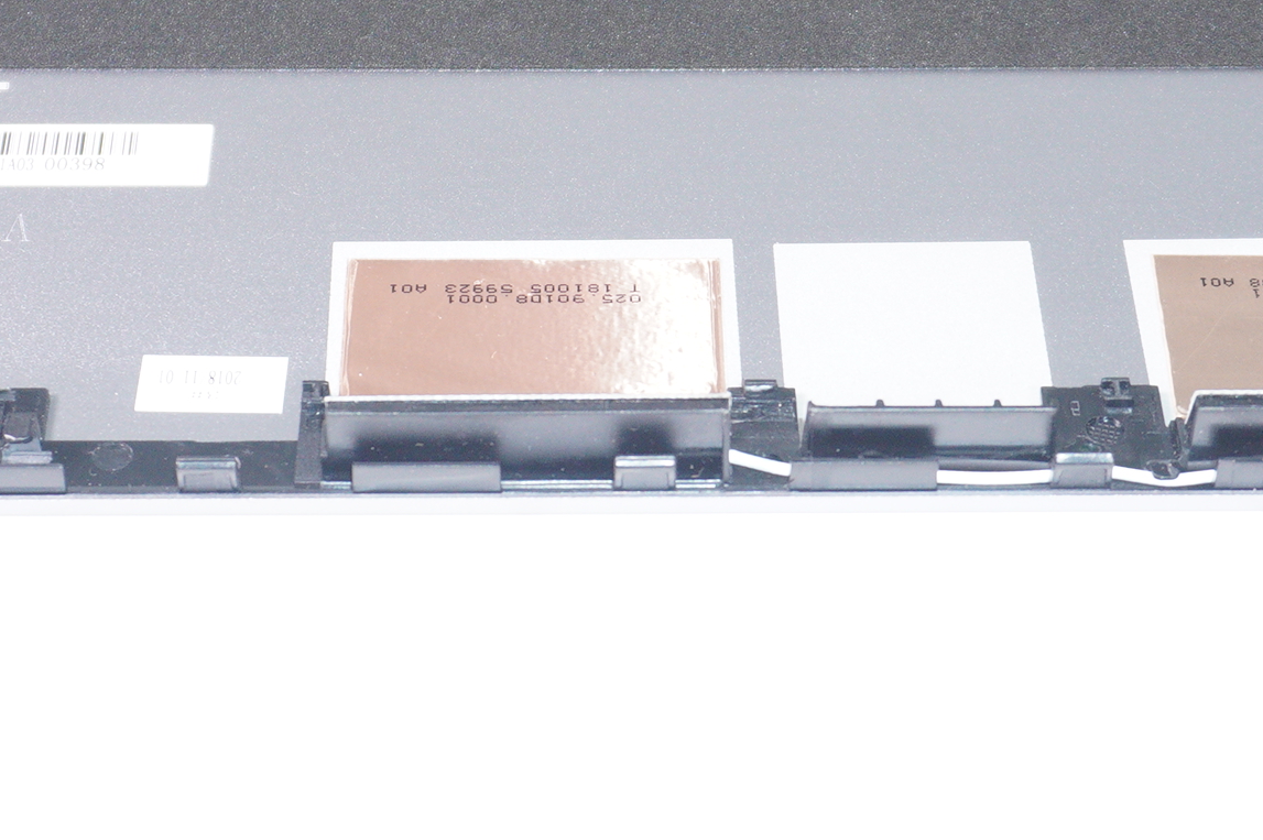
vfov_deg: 13.8
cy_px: 156
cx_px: 598
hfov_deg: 20.8
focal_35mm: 98
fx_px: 3446
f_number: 5
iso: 640
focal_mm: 25
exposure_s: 1/160
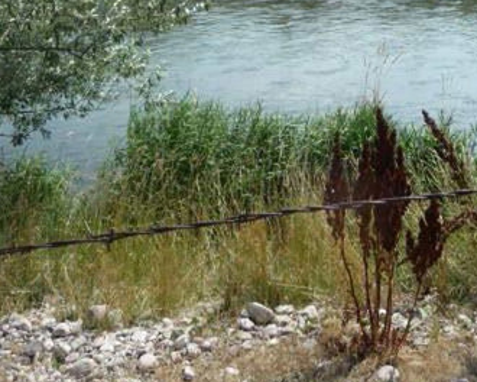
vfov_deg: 27.8
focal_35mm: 53
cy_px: 55
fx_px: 748
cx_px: 335
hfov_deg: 34.9
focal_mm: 4.7
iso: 100
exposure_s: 1/800
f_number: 3.3
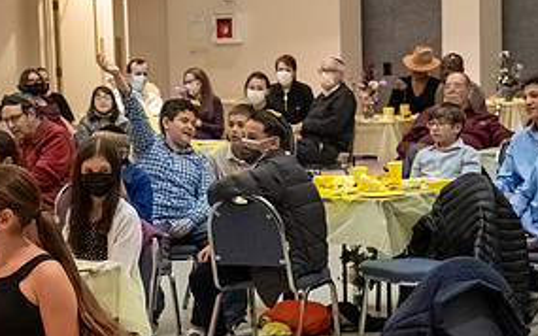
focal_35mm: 111
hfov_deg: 18.5
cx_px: 73
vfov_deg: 11.7
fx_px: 1627
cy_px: 271
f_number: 2.8
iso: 4000
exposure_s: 1/125
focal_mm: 32
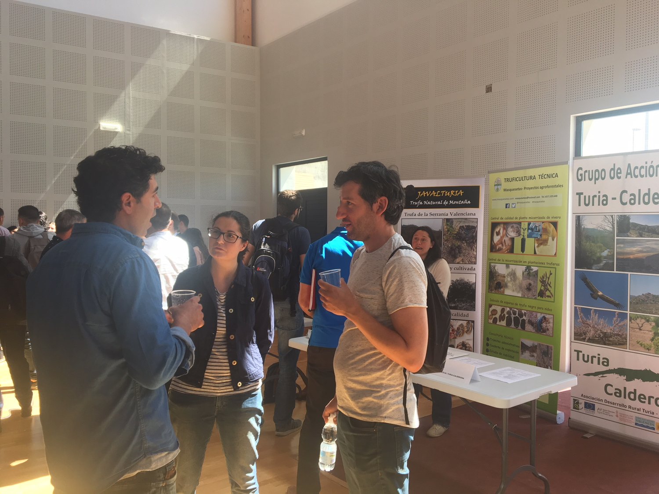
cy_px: 247
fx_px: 552
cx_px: 330
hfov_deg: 61.7
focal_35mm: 29
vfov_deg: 48.2
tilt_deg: -1.6
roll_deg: -0.2
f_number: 2.2
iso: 32
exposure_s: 1/100
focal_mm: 4.15
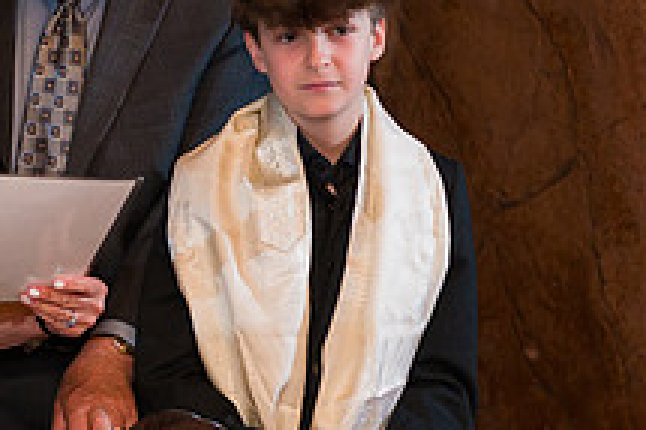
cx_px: 173
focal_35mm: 148
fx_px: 2654
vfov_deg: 9.3
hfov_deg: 13.8
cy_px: 162
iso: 1000
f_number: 4
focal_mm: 52
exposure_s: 1/200
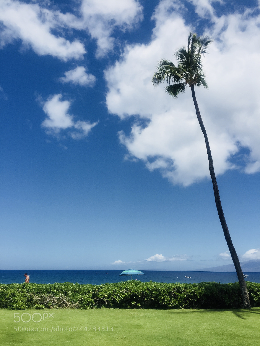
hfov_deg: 48.2
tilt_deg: +19.2
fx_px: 290
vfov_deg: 61.7
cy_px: 173
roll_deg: -0.4
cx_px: 130
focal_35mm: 29
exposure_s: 1/3300
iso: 32
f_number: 2.2
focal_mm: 4.15
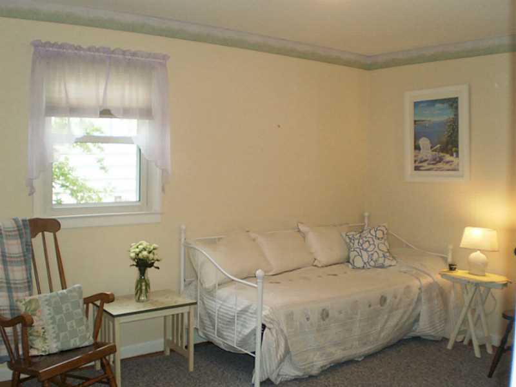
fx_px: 537
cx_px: 258
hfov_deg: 51.4
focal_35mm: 36
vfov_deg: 39.7
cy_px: 194
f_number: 3.1
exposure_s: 1/30
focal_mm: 6.3
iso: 160
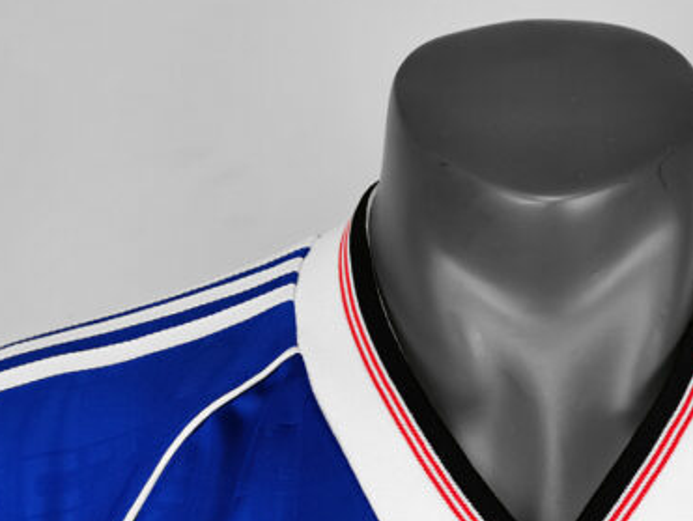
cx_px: 504
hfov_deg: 43.6
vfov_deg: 34.3
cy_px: 319
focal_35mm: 42
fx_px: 842
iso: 100
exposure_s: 1/60
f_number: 1.8
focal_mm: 5.58
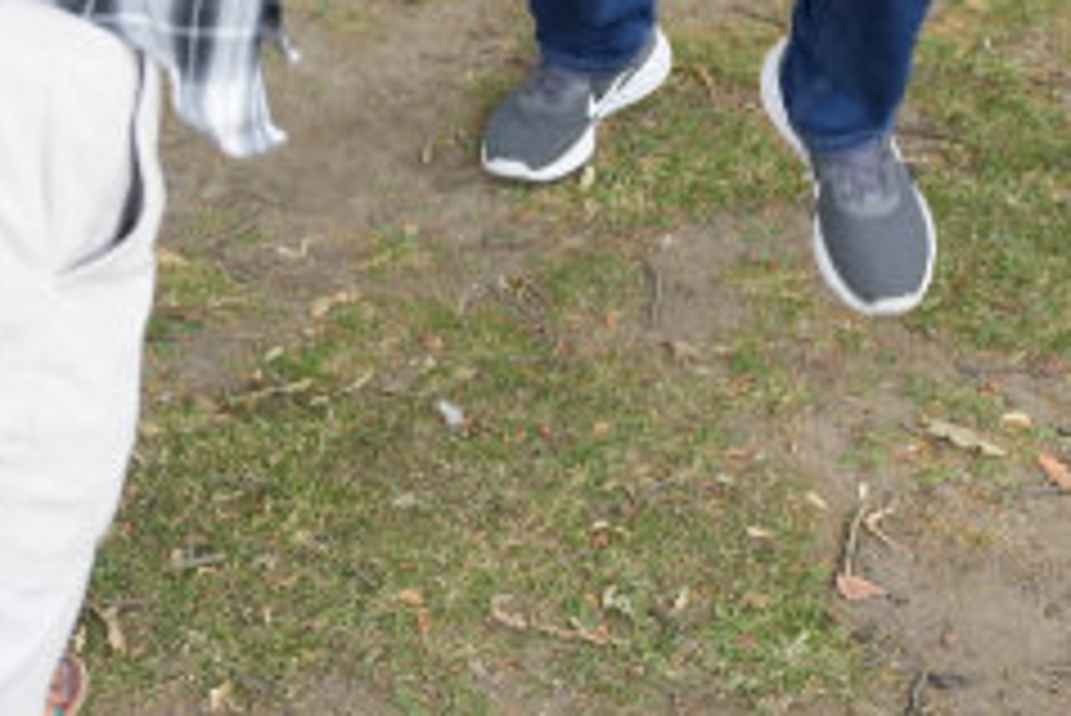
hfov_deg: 15.3
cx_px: 684
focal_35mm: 133
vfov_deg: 9.6
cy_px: -754
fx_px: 3972
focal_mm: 31.1
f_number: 2.8
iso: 400
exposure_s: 1/160
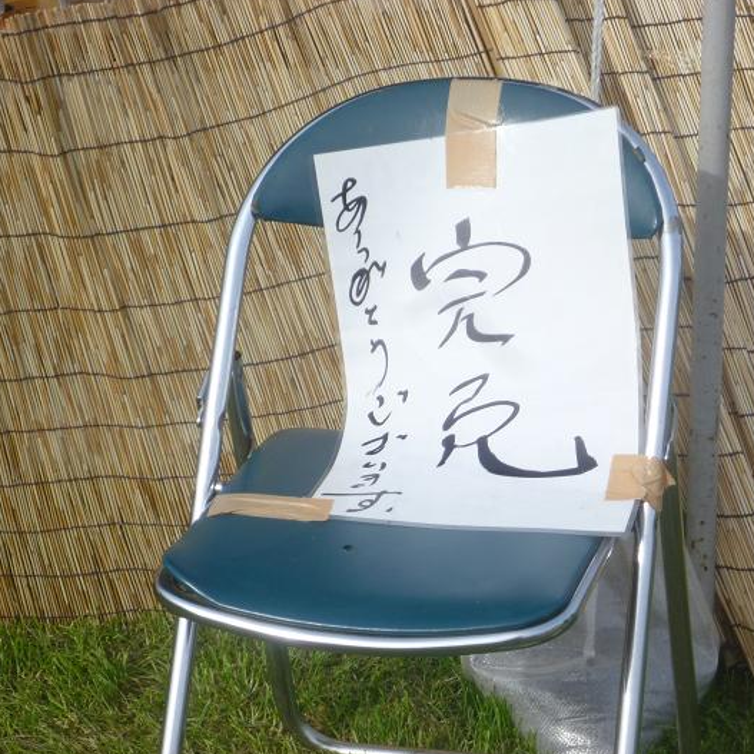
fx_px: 2933
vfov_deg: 14.7
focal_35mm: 119
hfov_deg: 14.6
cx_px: 413
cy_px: 379
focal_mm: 17.7
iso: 80
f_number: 5.3
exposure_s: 1/320
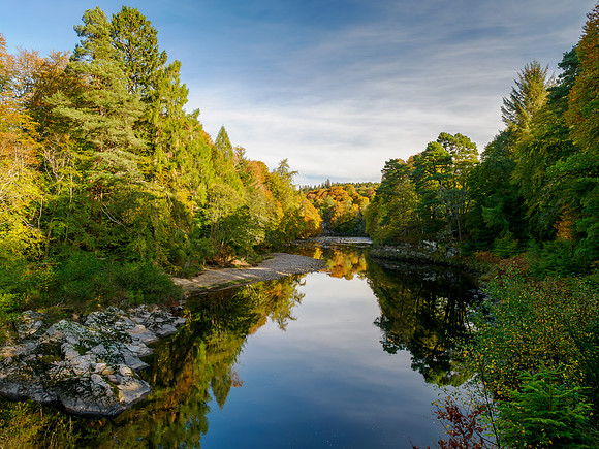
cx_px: 300
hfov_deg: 71.6
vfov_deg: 56.8
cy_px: 224
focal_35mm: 24
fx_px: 415
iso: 400
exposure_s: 1/125
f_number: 7.1
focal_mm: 12
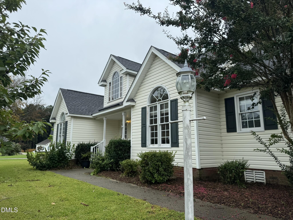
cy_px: 110
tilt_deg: +11.2
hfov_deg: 71.6
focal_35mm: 24
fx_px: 203
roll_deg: +0.1
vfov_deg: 56.8
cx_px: 146
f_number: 1.78
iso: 80
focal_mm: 6.76
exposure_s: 1/1597
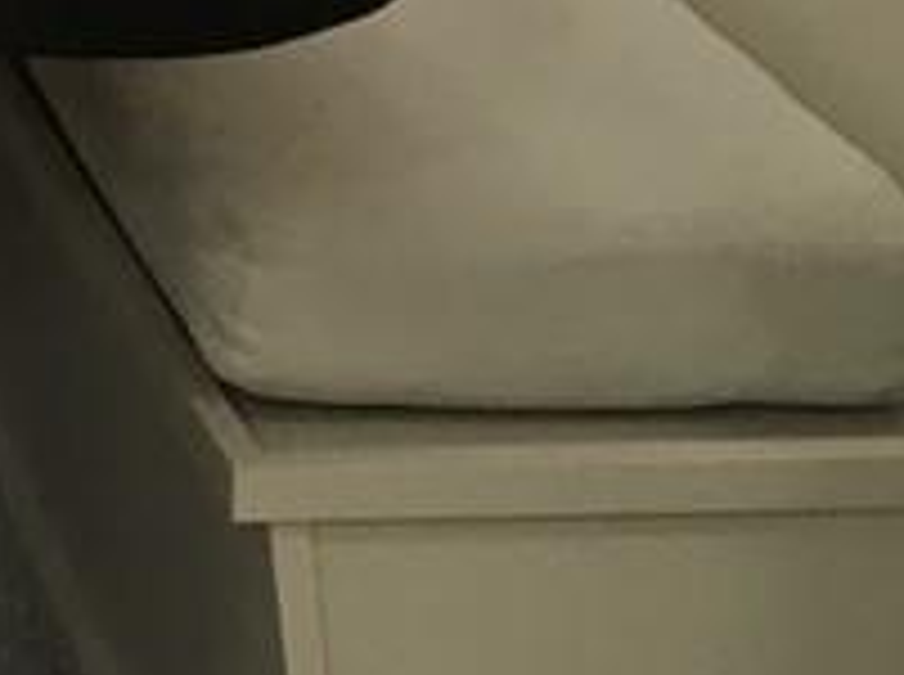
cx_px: -819
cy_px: -873
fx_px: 3858
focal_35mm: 148
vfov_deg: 9.1
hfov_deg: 12.1
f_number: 2.2
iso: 32
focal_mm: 4.15
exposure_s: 1/30
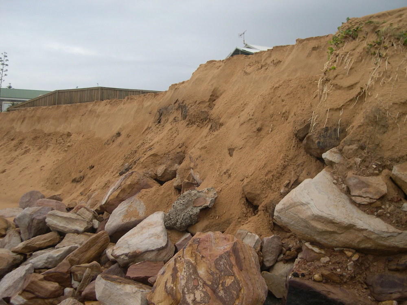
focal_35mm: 38
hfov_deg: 49.0
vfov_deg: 37.7
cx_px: 204
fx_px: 447
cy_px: 152
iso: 100
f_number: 2.8
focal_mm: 8
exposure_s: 1/473
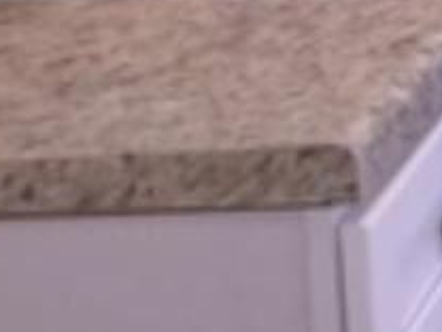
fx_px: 2567
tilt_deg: -7.9
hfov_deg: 8.9
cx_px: 1062
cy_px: -296
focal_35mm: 201
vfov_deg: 7.2
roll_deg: +0.4
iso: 32
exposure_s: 1/30
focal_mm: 4.15
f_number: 2.2
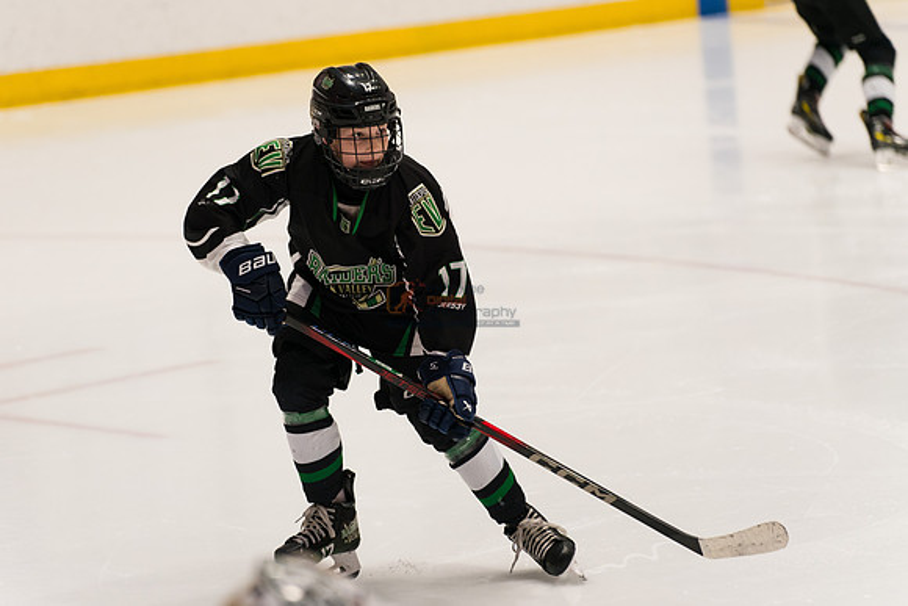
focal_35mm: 193
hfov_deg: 10.7
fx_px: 4857
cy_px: 259
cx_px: 406
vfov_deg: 7.1
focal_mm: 150
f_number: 2.8
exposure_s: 1/1000
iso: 2000
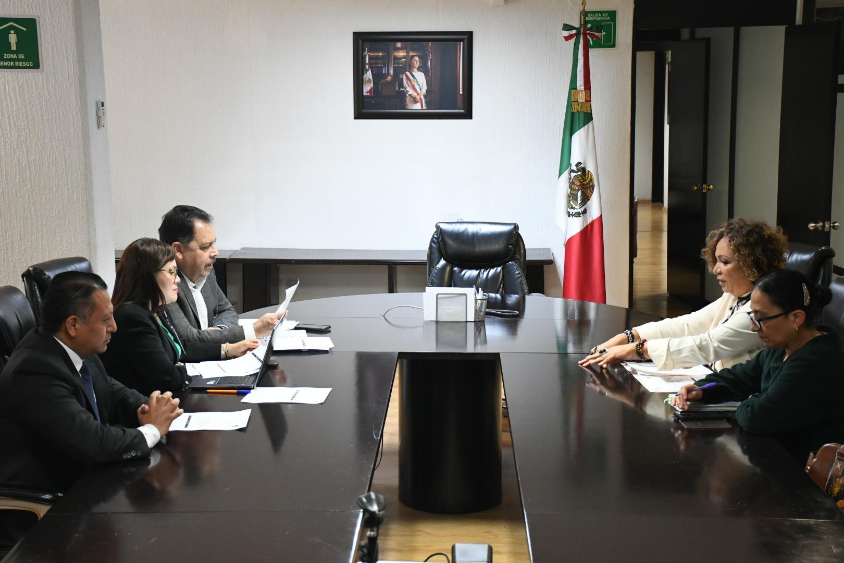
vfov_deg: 23.8
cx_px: 422
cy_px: 282
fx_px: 1336
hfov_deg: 35.1
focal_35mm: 57
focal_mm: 38
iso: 4000
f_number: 5
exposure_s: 1/80
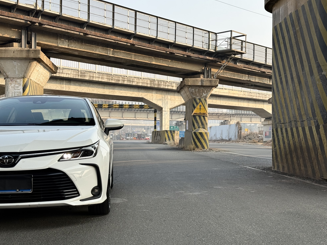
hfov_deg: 38.9
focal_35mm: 49
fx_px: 463
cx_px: 165
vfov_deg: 29.7
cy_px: 121
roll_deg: -0.2
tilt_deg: +2.9
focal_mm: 6.76
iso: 64
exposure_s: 1/1608
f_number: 1.78
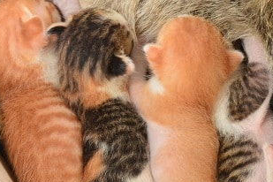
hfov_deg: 19.2
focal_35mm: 105
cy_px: 106
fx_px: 796
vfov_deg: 13.0
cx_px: 231
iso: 1000
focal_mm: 36
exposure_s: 1/125
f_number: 5
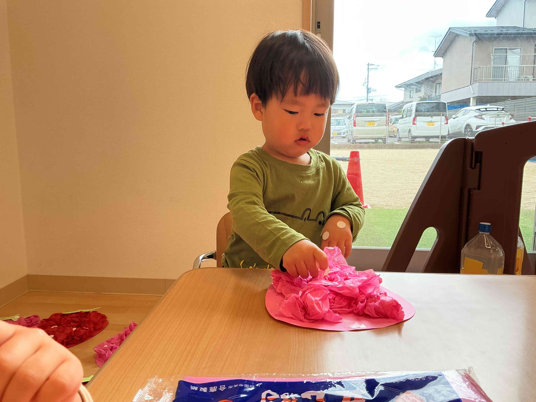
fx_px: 449
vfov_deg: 48.2
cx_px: 268
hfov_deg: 61.7
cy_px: 201
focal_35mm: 29
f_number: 1.8
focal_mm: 3
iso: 25
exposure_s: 1/159
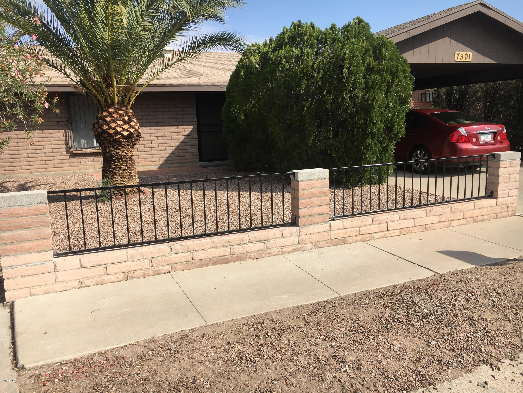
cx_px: 262
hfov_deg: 61.7
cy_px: 196
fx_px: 438
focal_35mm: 29
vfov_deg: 48.2
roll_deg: +1.5
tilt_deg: -9.5
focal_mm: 4.15
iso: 25
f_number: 2.2
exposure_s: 1/1570
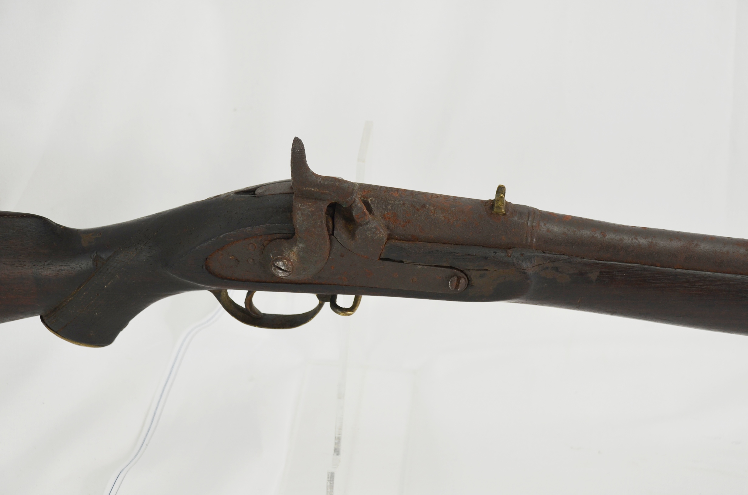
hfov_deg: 33.5
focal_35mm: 60
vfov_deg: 22.5
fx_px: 1244
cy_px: 248
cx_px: 374
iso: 320
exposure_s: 1/125
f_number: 5.6
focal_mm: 40
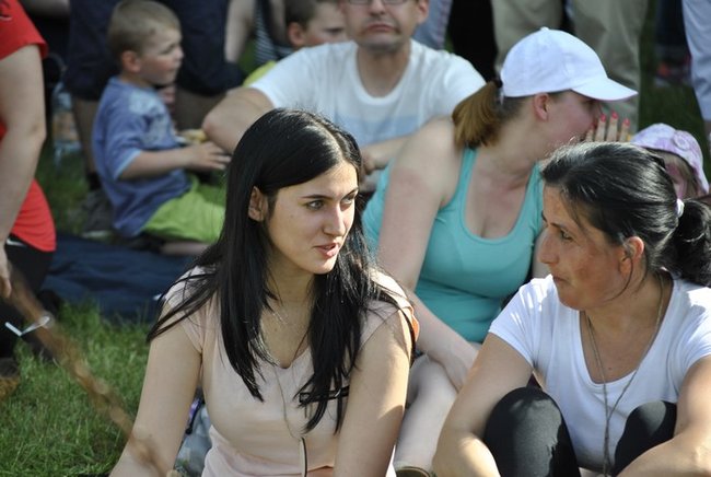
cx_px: 356
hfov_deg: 11.2
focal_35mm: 183
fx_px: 3621
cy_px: 238
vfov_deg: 7.5
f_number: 4.8
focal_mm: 122
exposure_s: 1/500
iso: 250
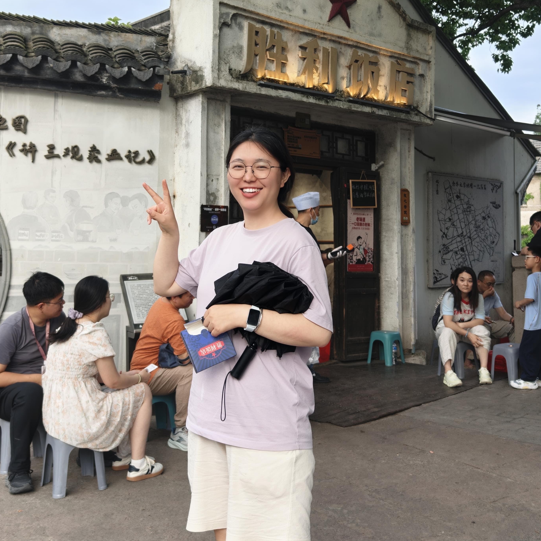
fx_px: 725
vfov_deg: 40.5
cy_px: 188
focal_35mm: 41
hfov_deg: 40.9
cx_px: 258
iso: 100
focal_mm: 8.67
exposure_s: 1/200
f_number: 1.8
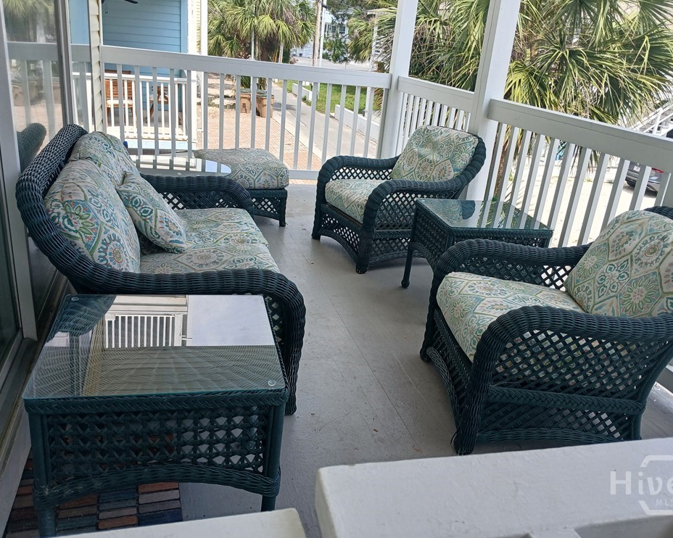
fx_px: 558
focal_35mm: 28
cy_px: 262
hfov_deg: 62.2
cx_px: 339
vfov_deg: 51.5
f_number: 1.8
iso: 20
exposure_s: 1/212
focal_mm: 3.98
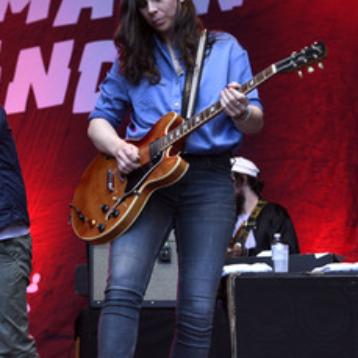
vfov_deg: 14.9
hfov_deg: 14.8
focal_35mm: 117
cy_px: 166
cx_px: 79
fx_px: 1369
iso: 800
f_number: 3.5
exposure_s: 1/500
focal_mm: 70
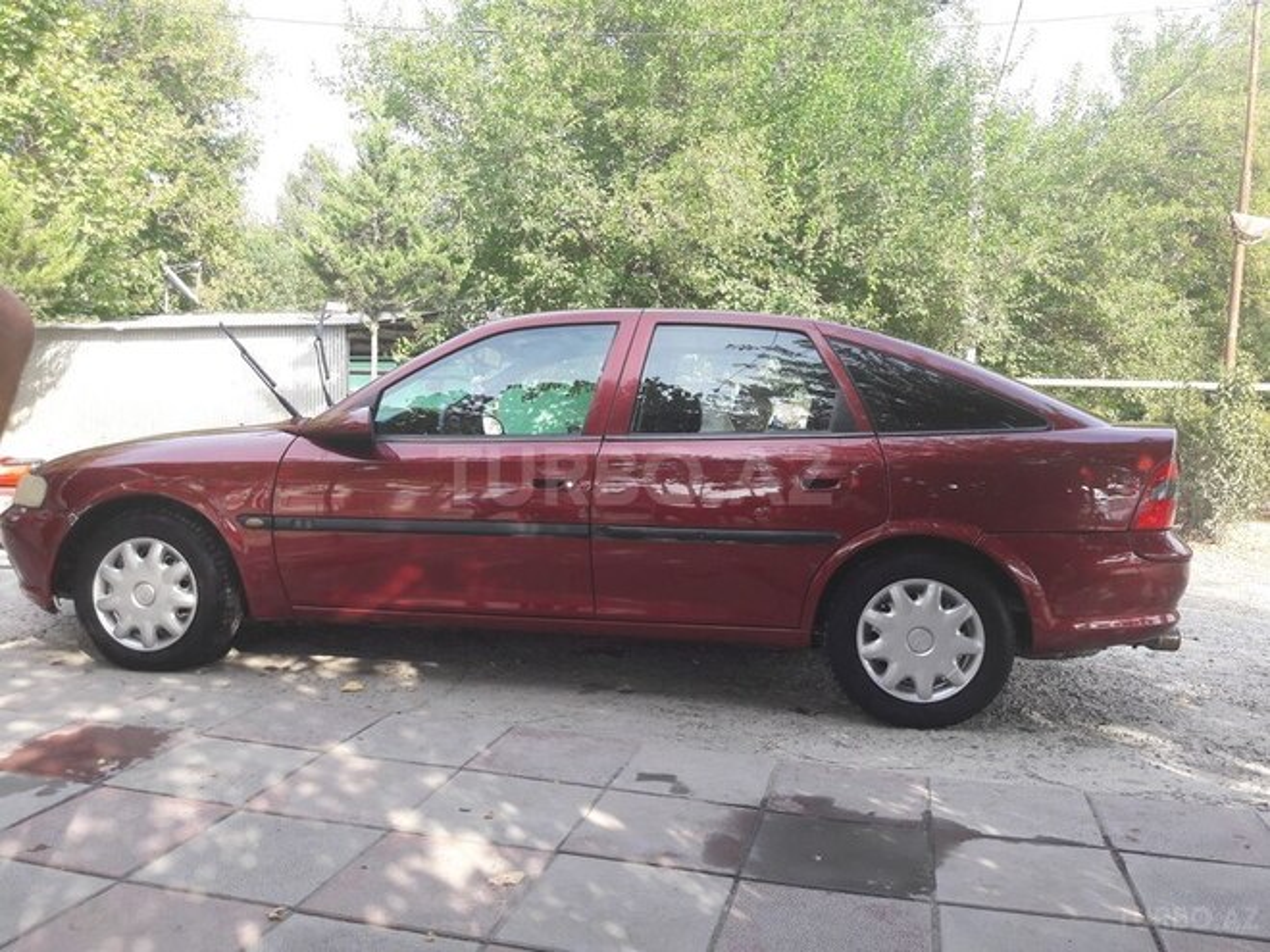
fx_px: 1027
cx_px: 635
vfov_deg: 49.7
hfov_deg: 63.4
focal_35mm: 28
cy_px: 476
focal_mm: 3.7
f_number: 1.9
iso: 40
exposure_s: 1/226
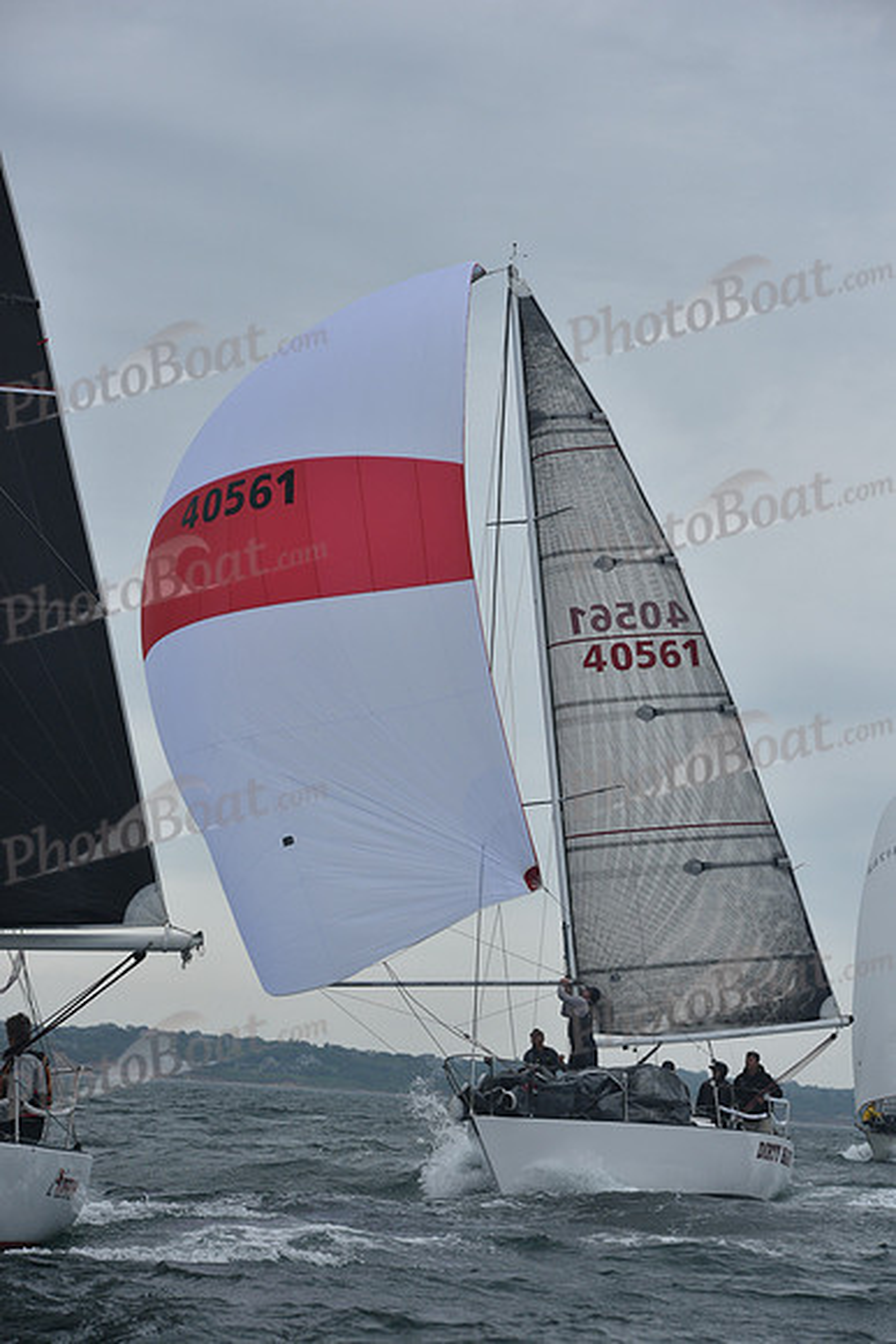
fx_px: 4552
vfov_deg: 16.8
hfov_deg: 11.2
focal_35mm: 122
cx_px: 448
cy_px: 672
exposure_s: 1/1000
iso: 320
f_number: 8
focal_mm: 122
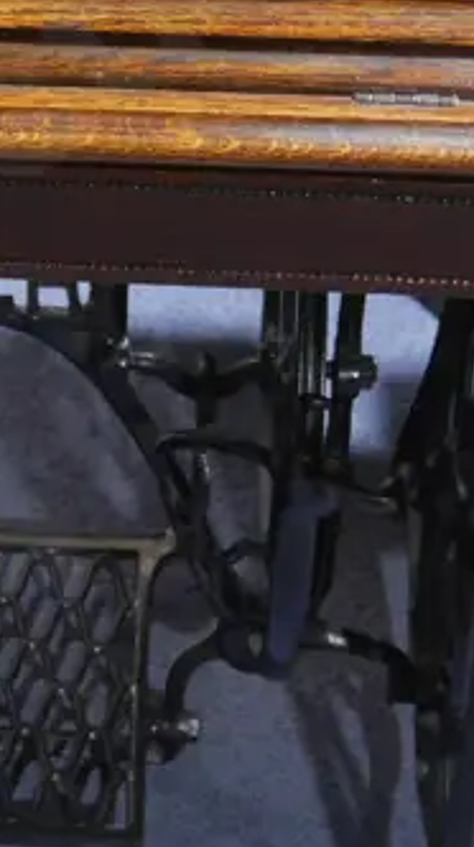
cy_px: 180
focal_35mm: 101
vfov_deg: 20.9
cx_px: -69
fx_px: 2264
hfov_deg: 11.7
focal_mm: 15
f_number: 3.6
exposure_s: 1/60
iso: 1000
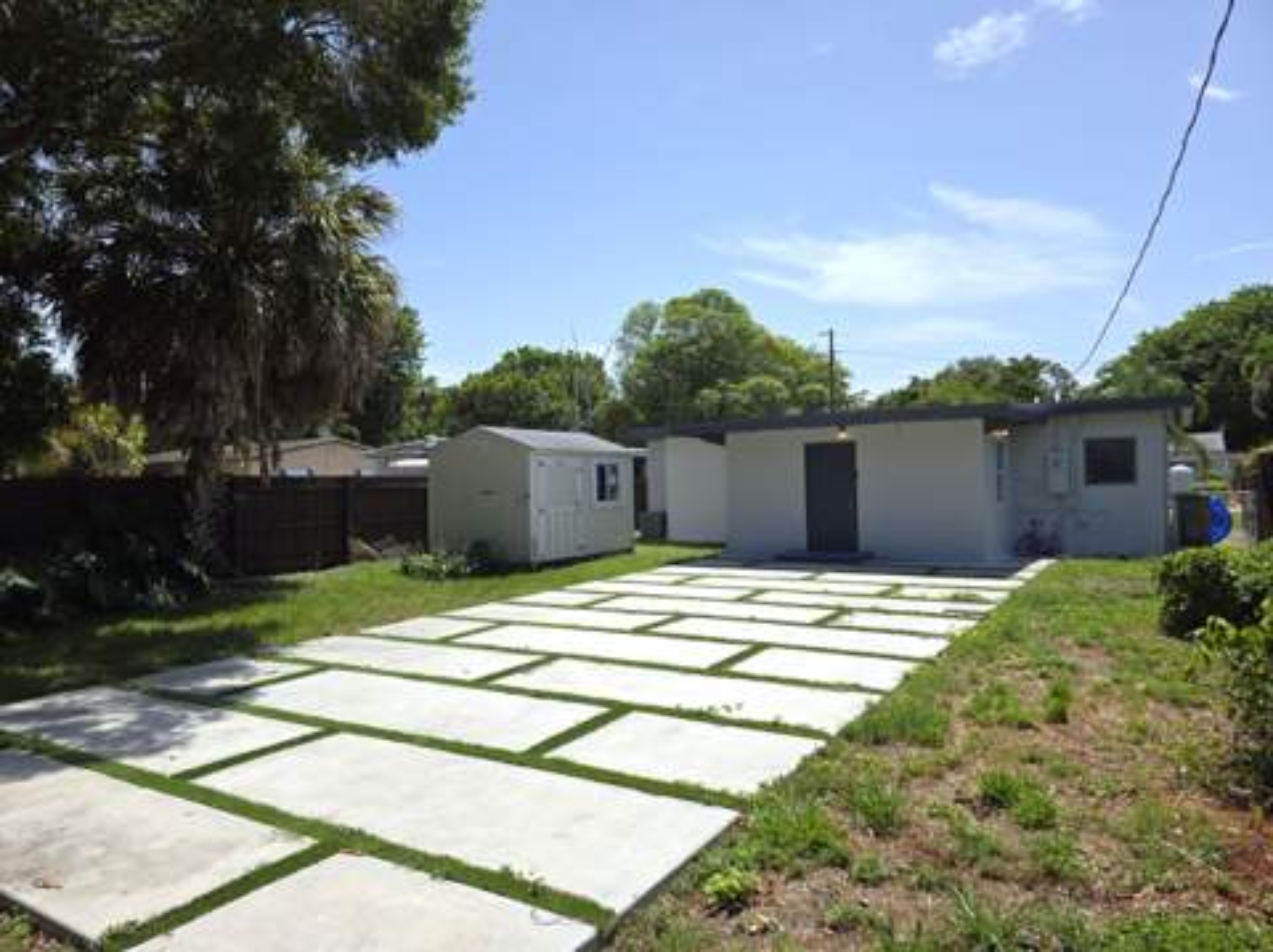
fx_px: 845
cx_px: 636
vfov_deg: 58.8
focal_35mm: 23
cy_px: 476
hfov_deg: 74.0
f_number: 1.7
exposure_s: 1/7626
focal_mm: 6.3
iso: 80
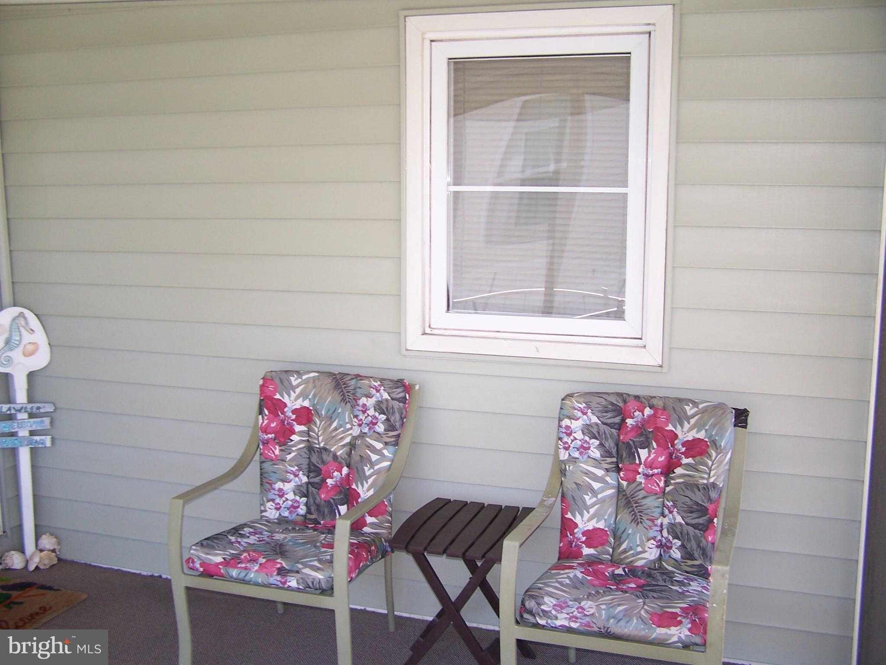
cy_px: 332
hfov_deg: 49.0
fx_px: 973
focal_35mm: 38
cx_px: 443
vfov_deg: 37.7
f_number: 2.8
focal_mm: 6.3
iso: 80
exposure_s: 1/90
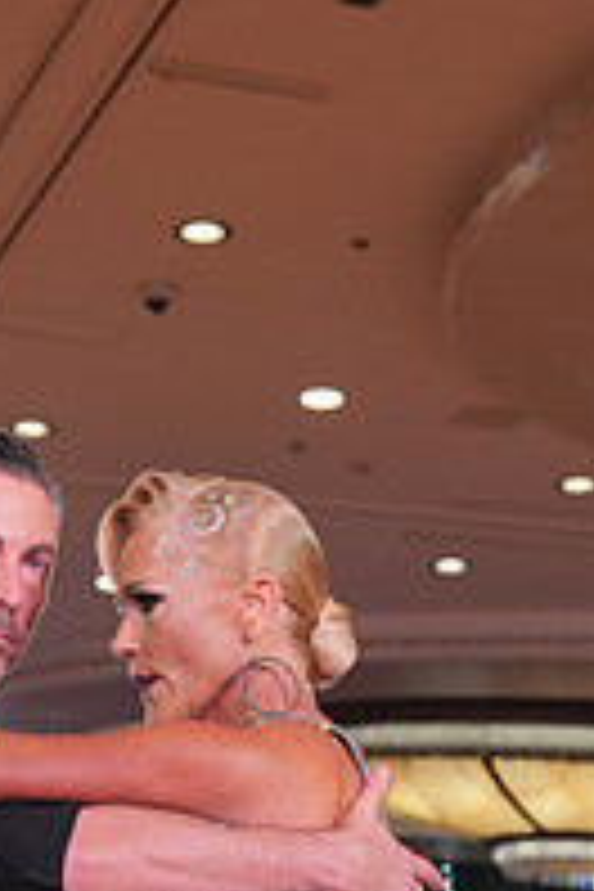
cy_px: 1116
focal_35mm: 126
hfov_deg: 10.8
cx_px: 52
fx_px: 3118
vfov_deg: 15.6
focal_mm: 43
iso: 1600
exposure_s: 1/500
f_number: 4
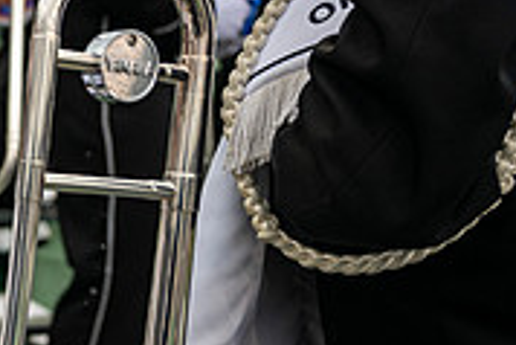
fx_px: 1119
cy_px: 225
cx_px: -304
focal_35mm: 78
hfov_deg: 21.0
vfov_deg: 17.5
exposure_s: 1/500
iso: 160
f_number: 2.8
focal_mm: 24
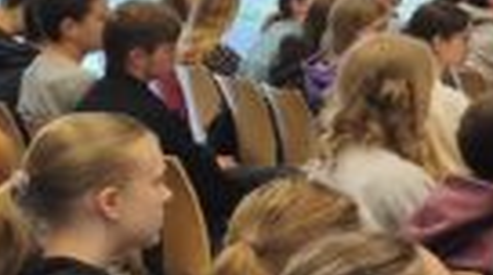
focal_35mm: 142
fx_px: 1853
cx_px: 1178
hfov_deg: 12.2
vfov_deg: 8.5
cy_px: -7
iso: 200
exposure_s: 1/50
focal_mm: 6.18
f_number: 1.65
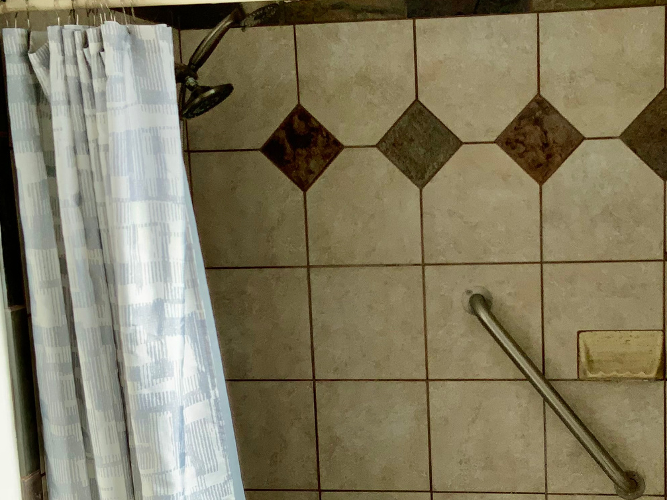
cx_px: 441
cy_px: 348
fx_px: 1137
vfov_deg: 24.6
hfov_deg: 32.4
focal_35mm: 59
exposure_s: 1/524
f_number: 1.8
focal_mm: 3
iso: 16
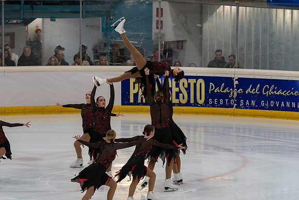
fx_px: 1931
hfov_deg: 8.9
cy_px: 100
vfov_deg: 5.9
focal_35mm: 232
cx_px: 150
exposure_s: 1/320
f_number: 4.5
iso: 800
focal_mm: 155
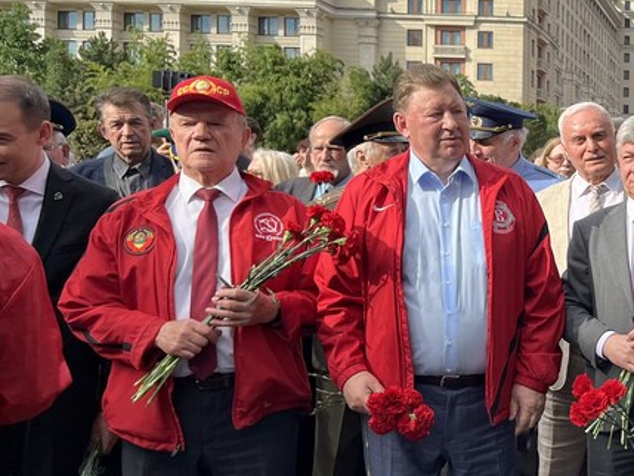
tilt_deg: -3.3
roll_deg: -1.3
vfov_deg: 23.6
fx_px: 1136
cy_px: 287
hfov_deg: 27.7
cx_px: 742
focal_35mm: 62
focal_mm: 5.1
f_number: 1.6
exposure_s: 1/2062
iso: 50
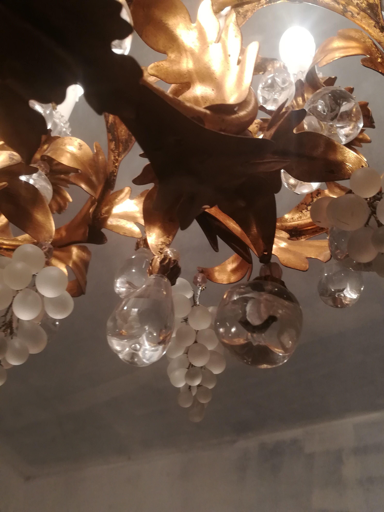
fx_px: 488
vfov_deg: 55.4
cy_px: 256
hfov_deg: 42.9
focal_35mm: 33
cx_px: 192
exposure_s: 1/33.3
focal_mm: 3.83
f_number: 2.2
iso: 160
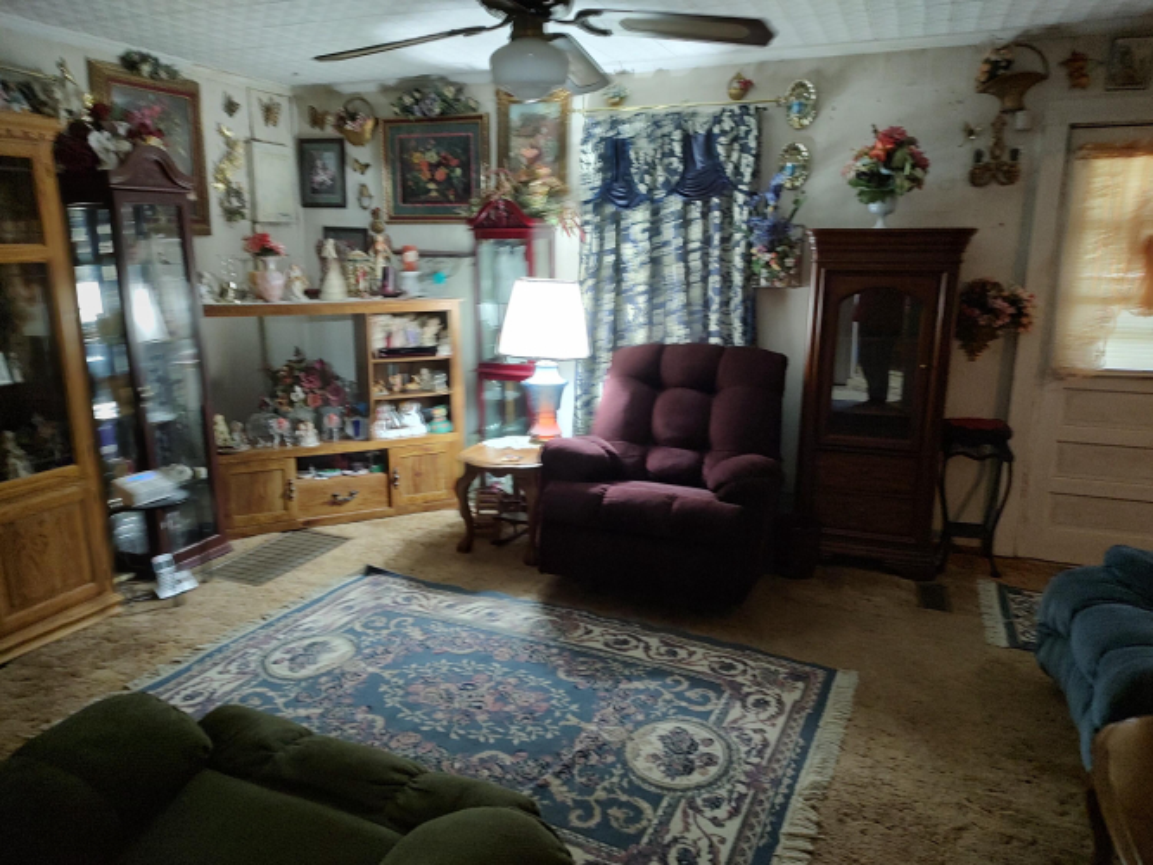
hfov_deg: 71.6
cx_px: 576
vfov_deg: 56.8
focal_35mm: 24
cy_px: 432
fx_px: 799
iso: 2336
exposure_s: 1/20
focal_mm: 5.88
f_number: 1.9
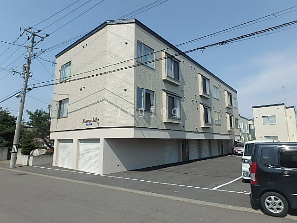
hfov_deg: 79.0
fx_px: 180
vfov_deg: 63.4
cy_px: 112
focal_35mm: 21
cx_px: 148
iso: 125
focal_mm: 3.7
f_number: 6
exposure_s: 1/640
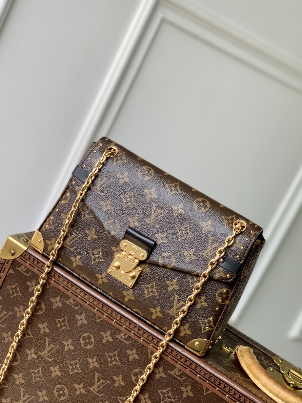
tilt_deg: -12.2
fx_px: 710
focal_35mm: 61
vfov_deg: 31.7
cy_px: 221
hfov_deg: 24.0
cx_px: 151
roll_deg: -27.2
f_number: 2.4
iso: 16
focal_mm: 6
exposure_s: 1/122
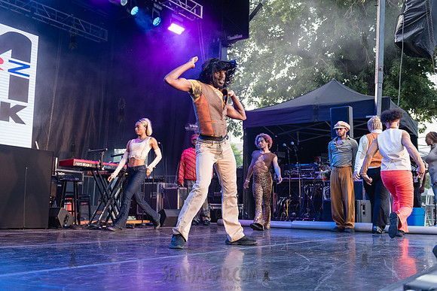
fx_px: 461
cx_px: 218
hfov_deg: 50.7
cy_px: 146
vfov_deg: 35.1
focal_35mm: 38
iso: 2000
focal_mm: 38
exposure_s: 1/800
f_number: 3.2
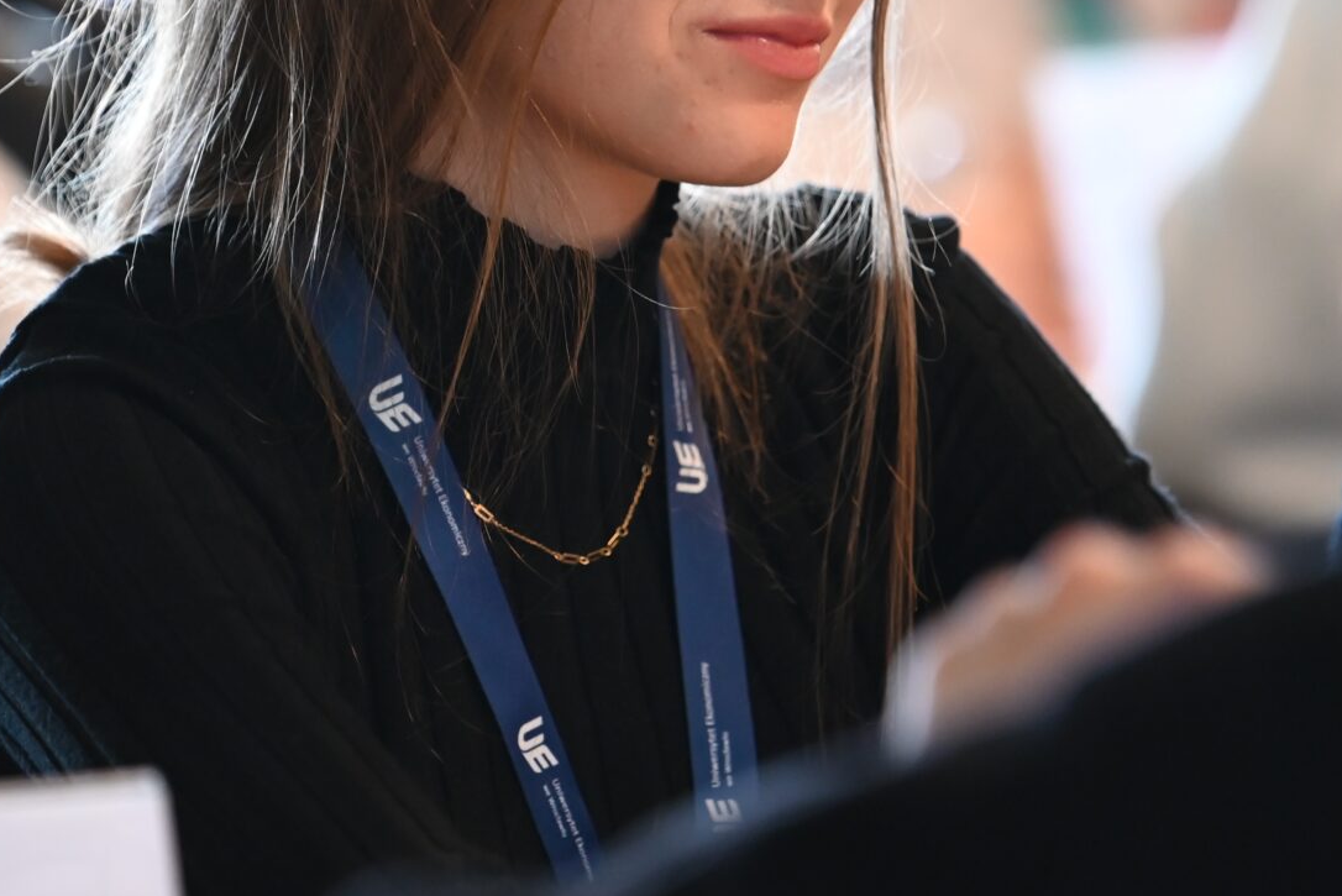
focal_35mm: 448
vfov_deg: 3.1
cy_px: 176
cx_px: 560
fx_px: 16706
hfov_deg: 4.6
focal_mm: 190
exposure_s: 1/200
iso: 2000
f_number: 2.8
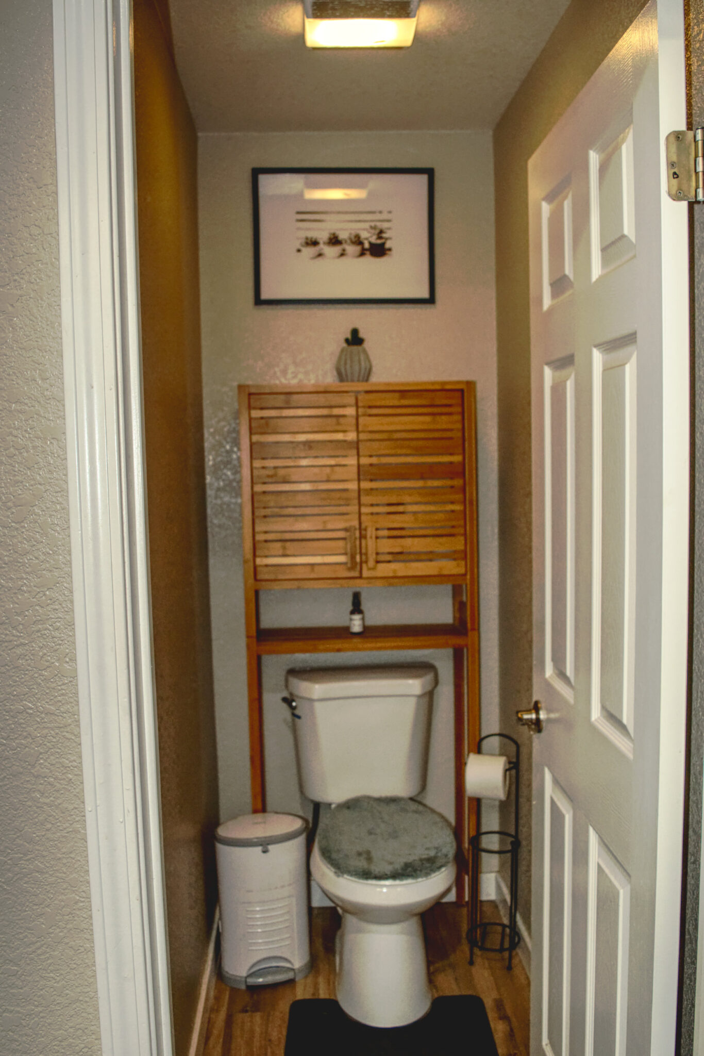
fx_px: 968
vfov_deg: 57.2
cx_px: 352
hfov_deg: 40.0
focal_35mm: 33
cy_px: 528
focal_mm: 22
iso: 800
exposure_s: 1/100
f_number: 5
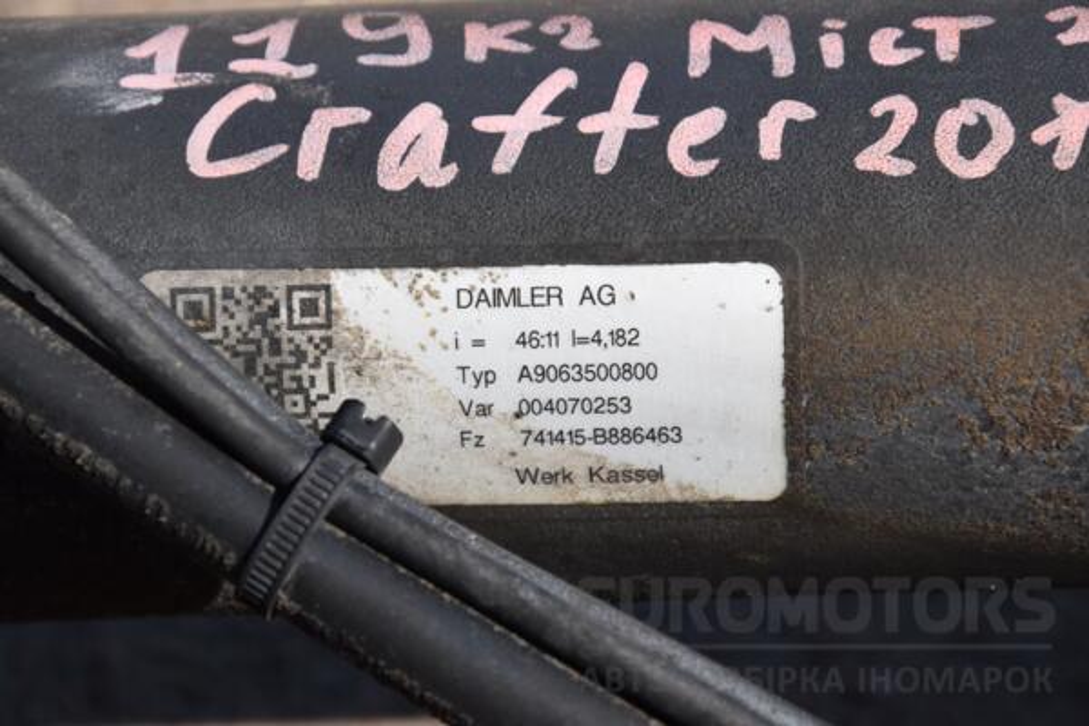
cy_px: 363
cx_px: 544
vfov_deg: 8.7
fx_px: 4764
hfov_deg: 13.0
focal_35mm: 158
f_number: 9
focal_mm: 105
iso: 800
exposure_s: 1/1250
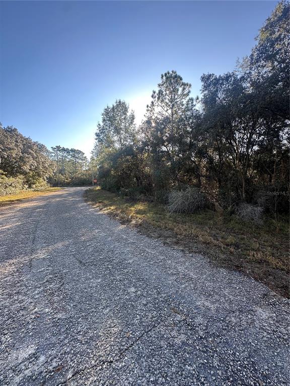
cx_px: 145
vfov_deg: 102.1
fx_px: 156
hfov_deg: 85.7
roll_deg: +0.9
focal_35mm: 14
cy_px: 193
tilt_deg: +1.3
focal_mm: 2.22
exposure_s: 1/244
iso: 40
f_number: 2.2
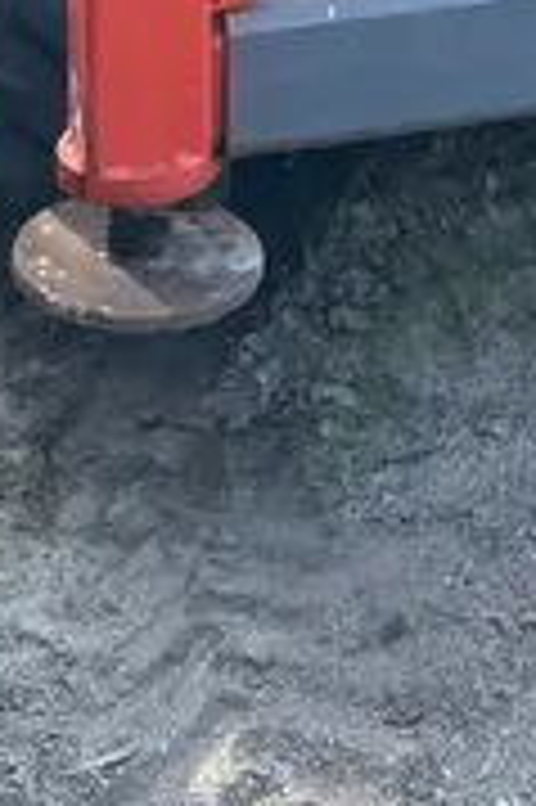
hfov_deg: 12.2
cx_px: 522
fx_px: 2484
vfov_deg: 15.0
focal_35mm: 111
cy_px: -817
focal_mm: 5.7
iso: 50
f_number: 1.5
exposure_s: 1/808
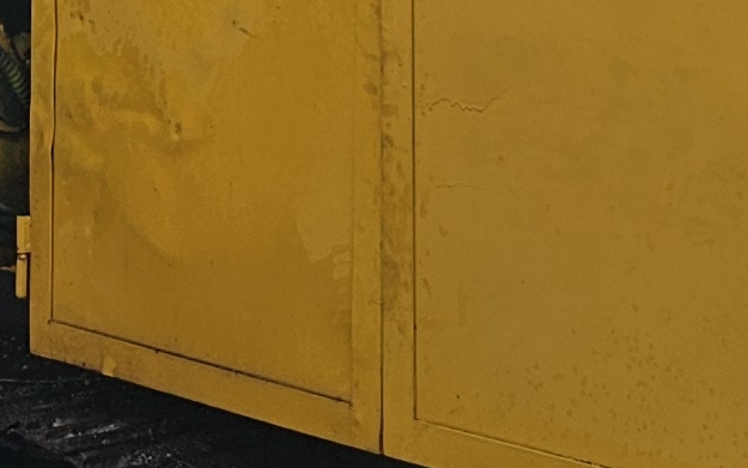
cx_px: 169
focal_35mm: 156
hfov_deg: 13.4
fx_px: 3181
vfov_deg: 8.1
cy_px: -367
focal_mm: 6.3
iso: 10
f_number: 1.7
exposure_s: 1/939
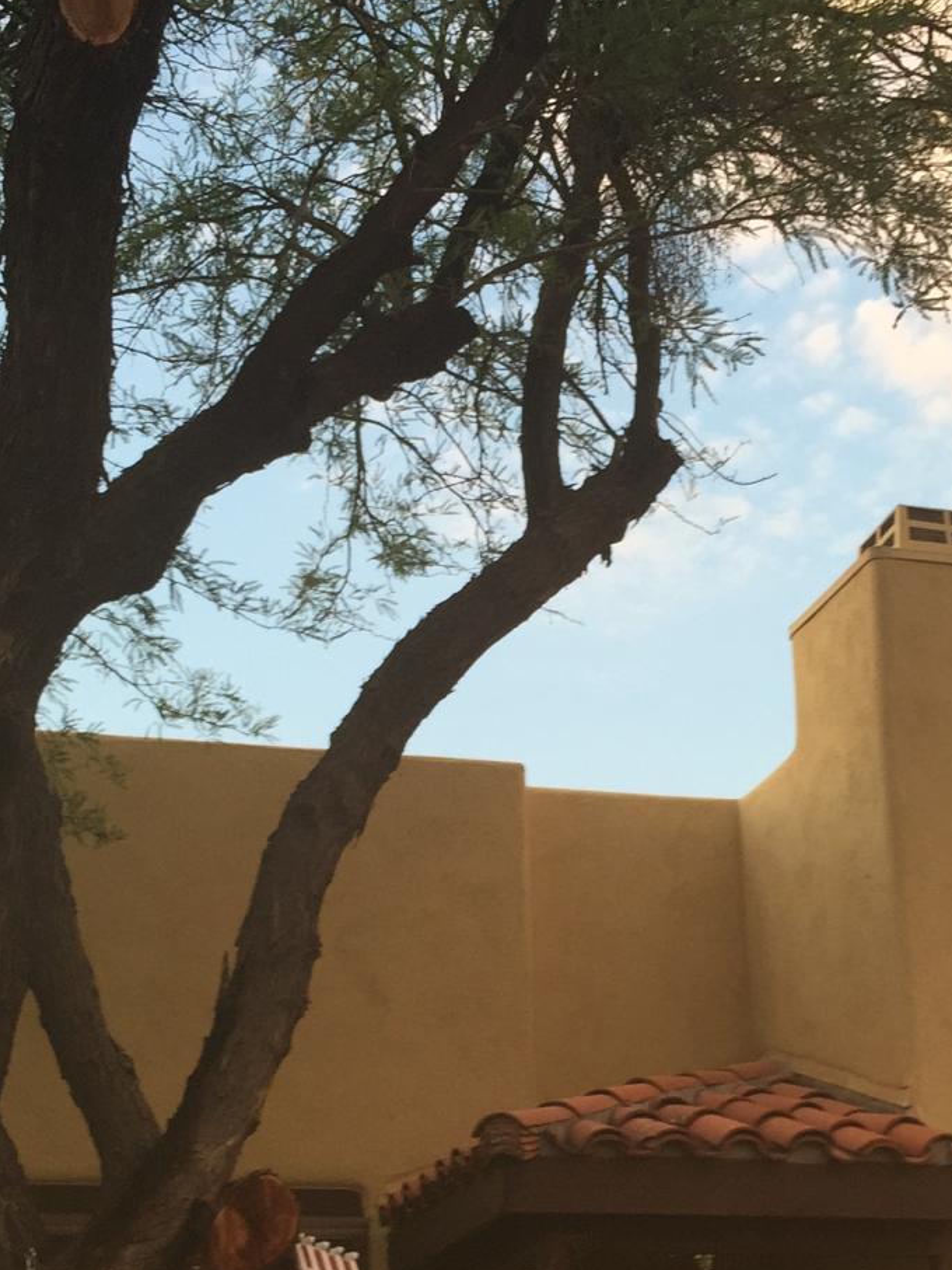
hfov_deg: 22.9
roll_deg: +0.9
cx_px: 533
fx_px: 2346
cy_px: 894
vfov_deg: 29.9
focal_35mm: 64
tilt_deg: +16.7
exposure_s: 1/120
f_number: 2.2
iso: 40
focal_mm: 4.15
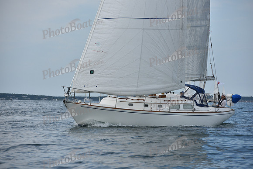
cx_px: 126
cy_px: 84
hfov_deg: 10.3
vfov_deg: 6.9
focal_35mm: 200
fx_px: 1406
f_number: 7.1
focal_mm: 200
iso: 320
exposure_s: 1/1000
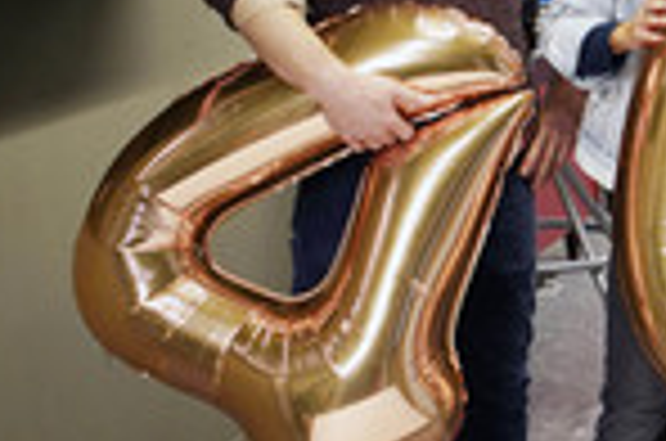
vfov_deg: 11.2
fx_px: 2252
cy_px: 194
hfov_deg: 15.8
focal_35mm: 122
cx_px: 911
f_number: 4
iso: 1600
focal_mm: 40
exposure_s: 1/80
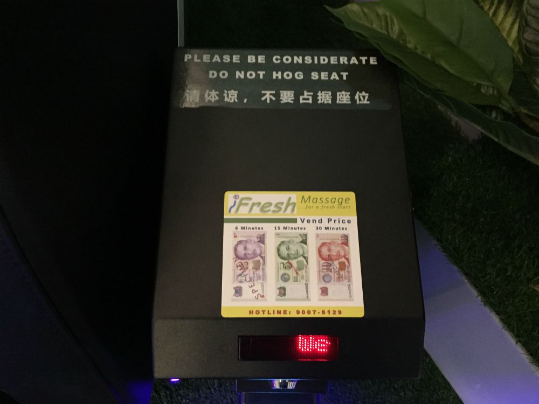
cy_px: 202
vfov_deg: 48.2
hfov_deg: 61.7
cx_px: 270
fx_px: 452
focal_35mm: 29
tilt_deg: -70.1
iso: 320
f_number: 2.2
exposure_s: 1/17
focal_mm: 4.15
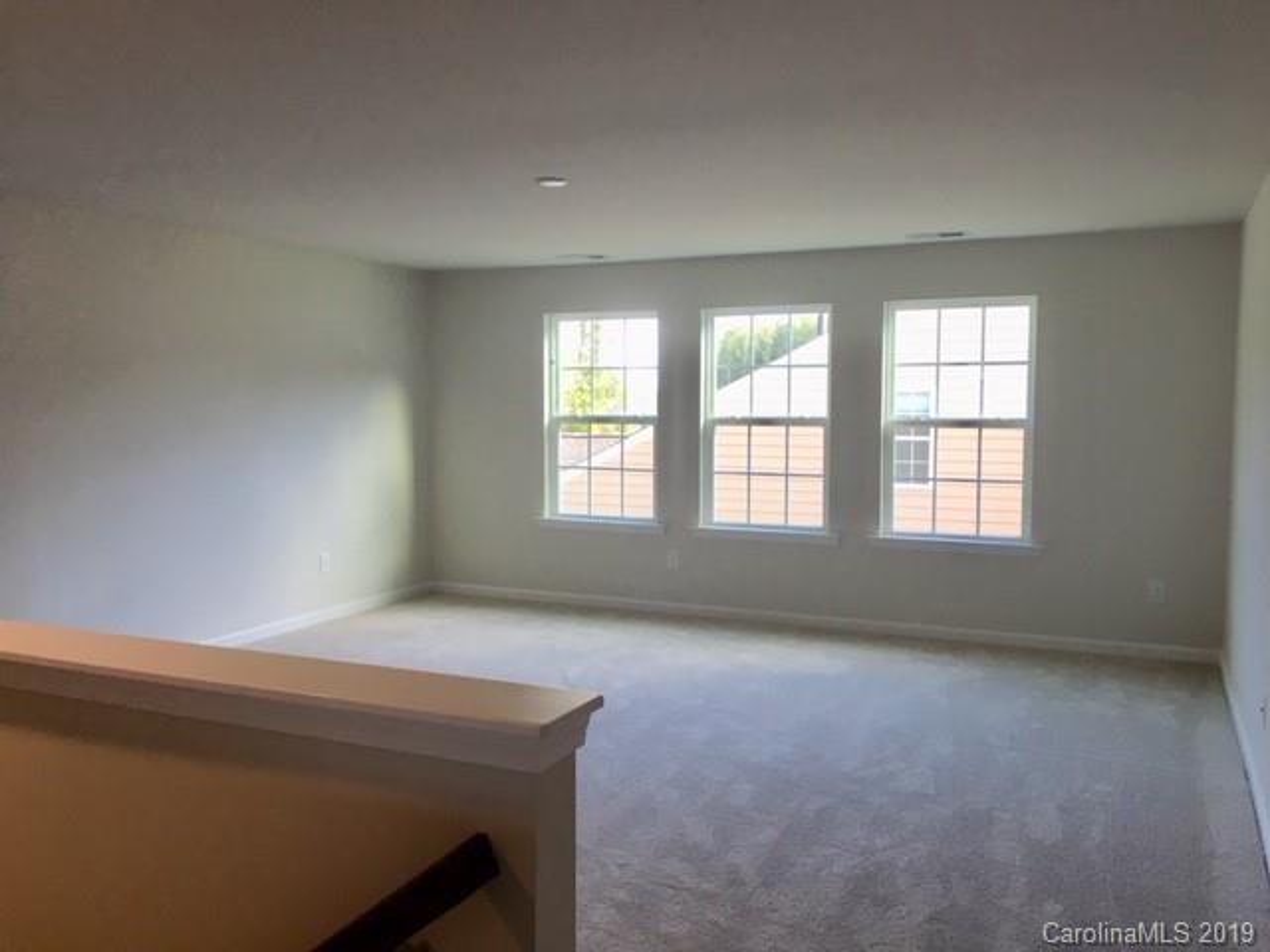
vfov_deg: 48.2
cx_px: 635
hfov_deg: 61.7
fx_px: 1064
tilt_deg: -3.8
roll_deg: +0.1
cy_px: 476
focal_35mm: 29
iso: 25
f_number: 2.2
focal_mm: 4.15
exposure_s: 1/30
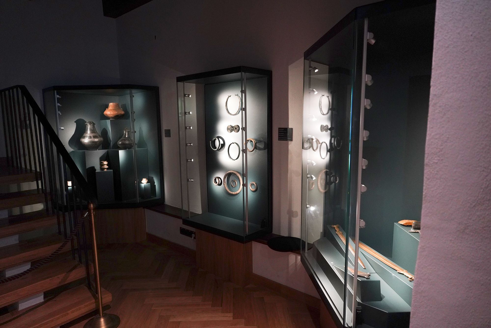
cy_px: 164
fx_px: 327
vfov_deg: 53.1
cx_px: 246
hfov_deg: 73.7
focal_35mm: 24
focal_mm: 24
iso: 3200
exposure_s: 1/80
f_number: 4.5
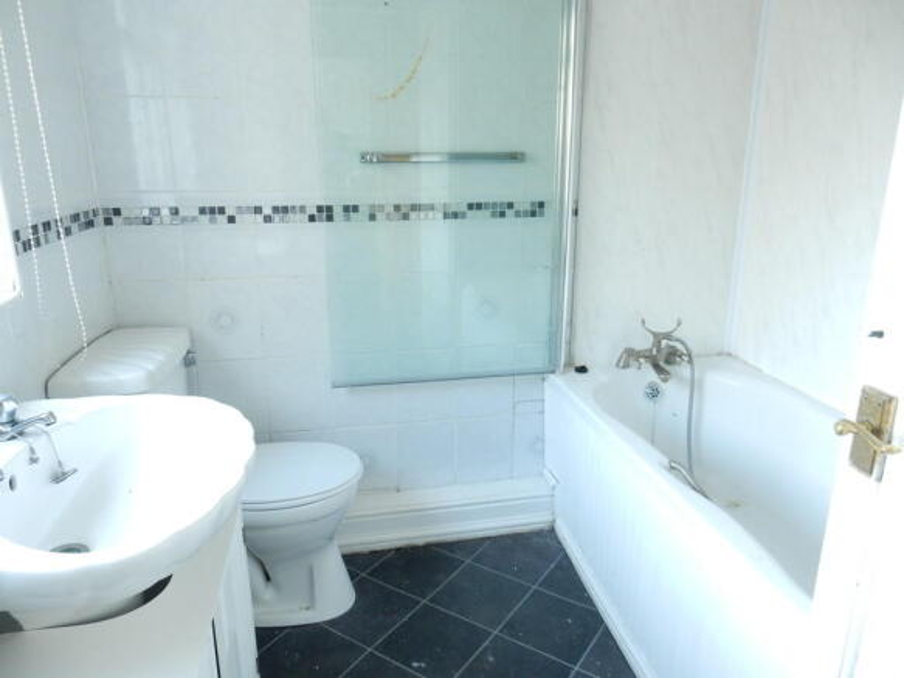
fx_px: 653
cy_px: 339
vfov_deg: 54.9
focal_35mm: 25
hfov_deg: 69.4
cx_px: 452
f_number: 3.7
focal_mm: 4.5
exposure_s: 1/30
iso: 220
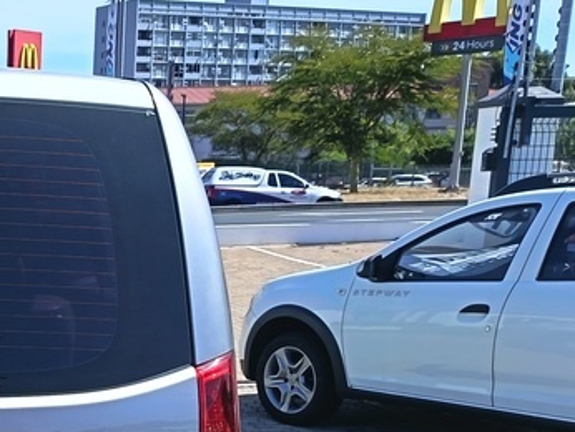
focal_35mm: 71
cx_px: -186
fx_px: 1180
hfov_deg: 23.9
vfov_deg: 19.8
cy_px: 477
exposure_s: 1/732
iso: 106
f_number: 1.75
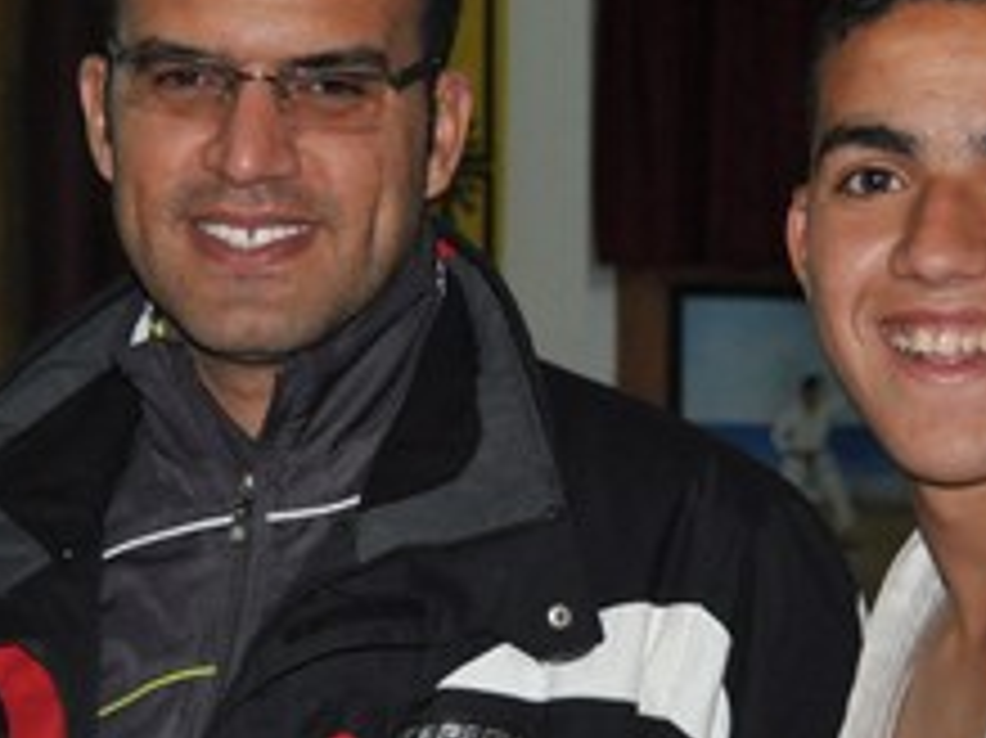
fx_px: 3843
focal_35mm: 135
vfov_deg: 10.9
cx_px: 410
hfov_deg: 14.6
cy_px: 583
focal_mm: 32
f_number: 4.5
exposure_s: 1/60
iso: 800
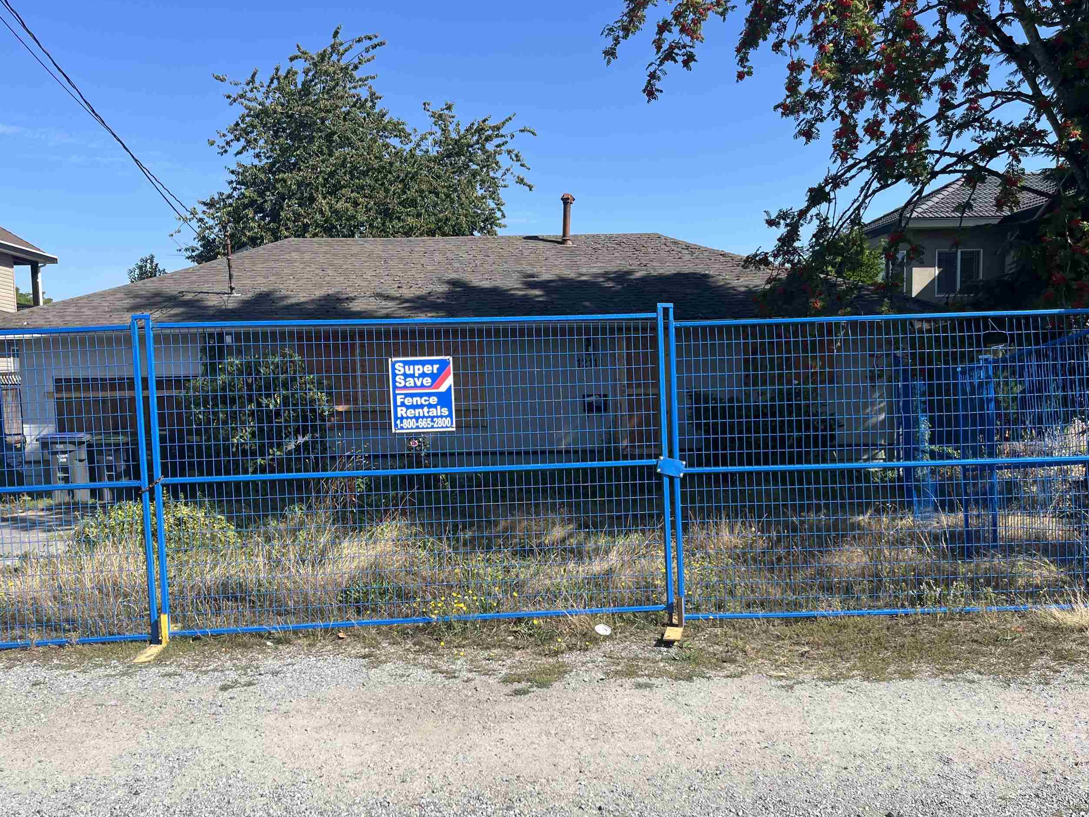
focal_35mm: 32
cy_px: 455
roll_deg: +1.0
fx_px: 1007
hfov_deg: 56.8
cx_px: 537
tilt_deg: -3.8
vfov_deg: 44.1
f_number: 1.6
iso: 50
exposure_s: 1/2410
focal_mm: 5.1
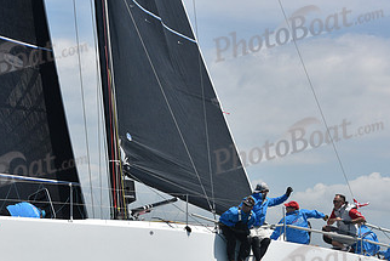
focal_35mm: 126
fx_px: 1366
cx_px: 151
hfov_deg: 16.2
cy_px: 223
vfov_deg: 10.8
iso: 250
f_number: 9
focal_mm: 70
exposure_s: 1/1250
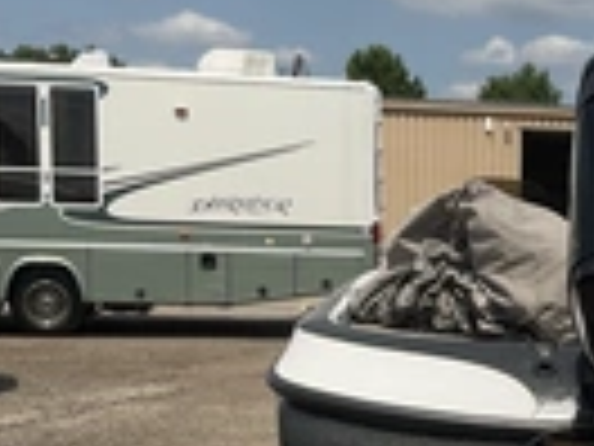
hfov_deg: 21.2
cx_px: 644
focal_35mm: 88
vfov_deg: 16.5
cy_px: 423
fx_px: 1510
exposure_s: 1/2667
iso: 25
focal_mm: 3
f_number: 1.8
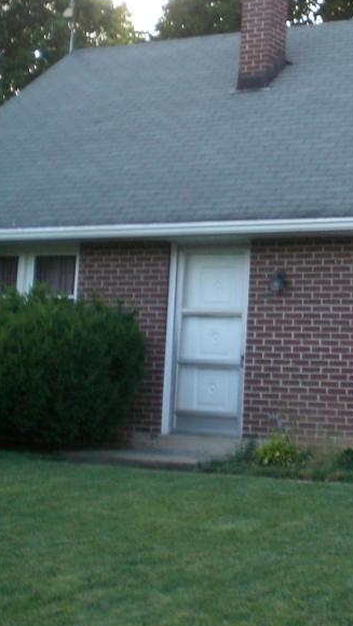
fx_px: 1214
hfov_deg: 16.2
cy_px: 220
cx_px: 368
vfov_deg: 28.8
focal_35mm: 73
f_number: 3.1
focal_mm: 6.3
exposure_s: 1/100
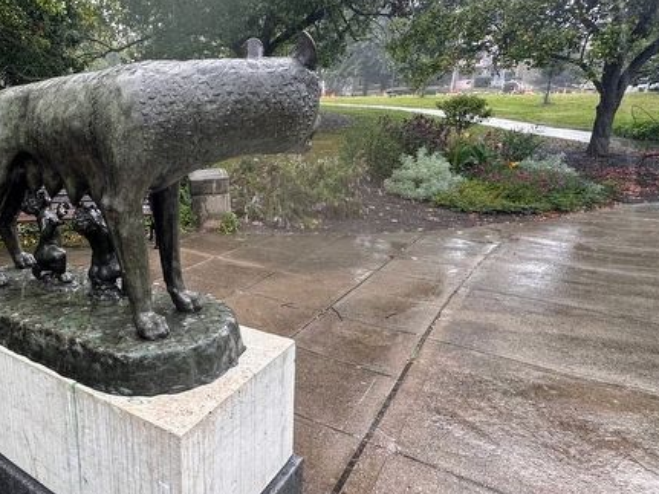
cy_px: 229
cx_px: 142
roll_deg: +1.7
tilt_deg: -9.8
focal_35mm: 26
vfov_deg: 53.0
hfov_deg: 62.3
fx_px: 495
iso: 80
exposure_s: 1/99
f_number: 2.2
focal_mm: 2.22
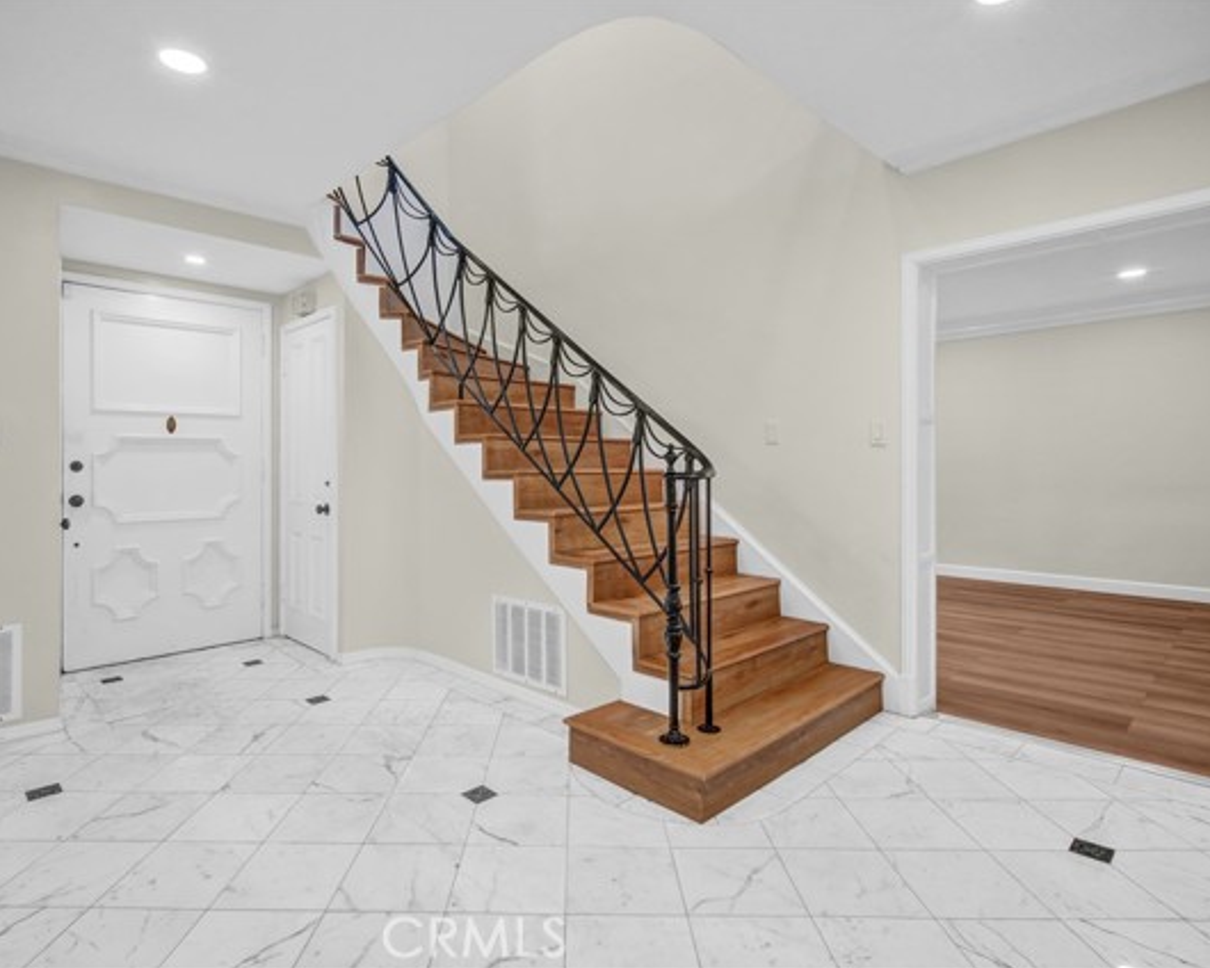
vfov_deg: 77.0
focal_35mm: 17
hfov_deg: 89.3
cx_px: 543
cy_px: 483
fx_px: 609
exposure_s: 1/15
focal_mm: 10
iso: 400
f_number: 8
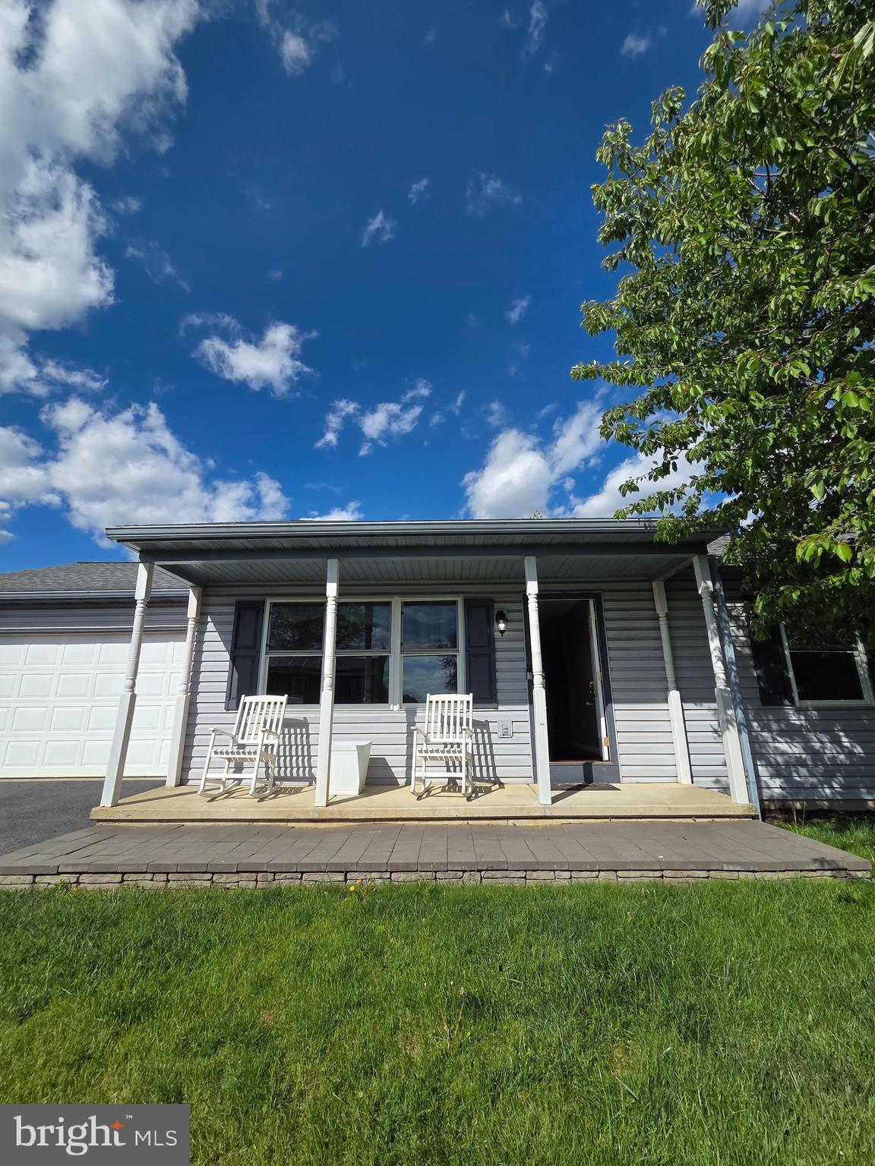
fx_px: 438
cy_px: 583
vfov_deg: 106.2
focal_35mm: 13
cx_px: 438
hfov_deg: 89.9
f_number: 2.2
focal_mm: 2.2
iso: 50
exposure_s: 1/2851
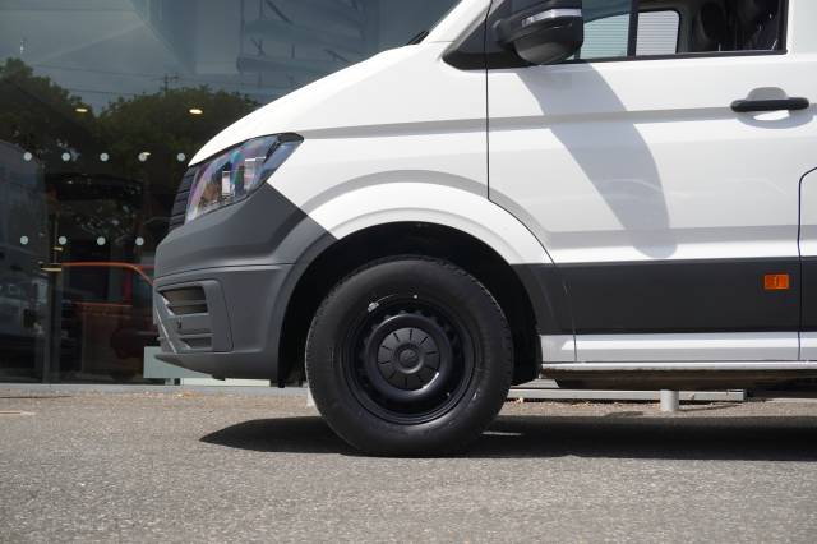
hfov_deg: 41.1
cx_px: 408
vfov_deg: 28.0
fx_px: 1089
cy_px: 272
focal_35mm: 48
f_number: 5.6
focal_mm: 32
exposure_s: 1/200
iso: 100
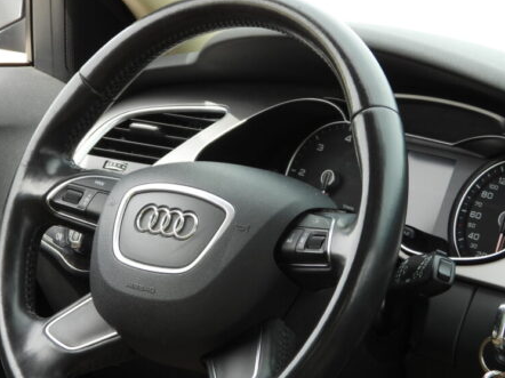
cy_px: 235
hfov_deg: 14.4
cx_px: 182
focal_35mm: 137
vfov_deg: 10.8
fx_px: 1998
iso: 100
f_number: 3.5
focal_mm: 15.3
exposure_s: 1/160
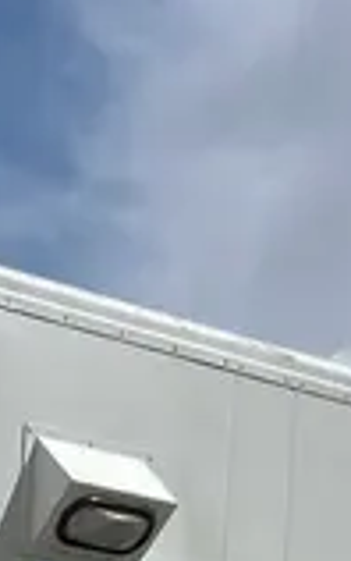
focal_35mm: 128
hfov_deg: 9.6
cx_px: -337
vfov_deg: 13.1
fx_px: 1956
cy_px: 1259
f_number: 1.5
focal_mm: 5.7
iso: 50
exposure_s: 1/9434
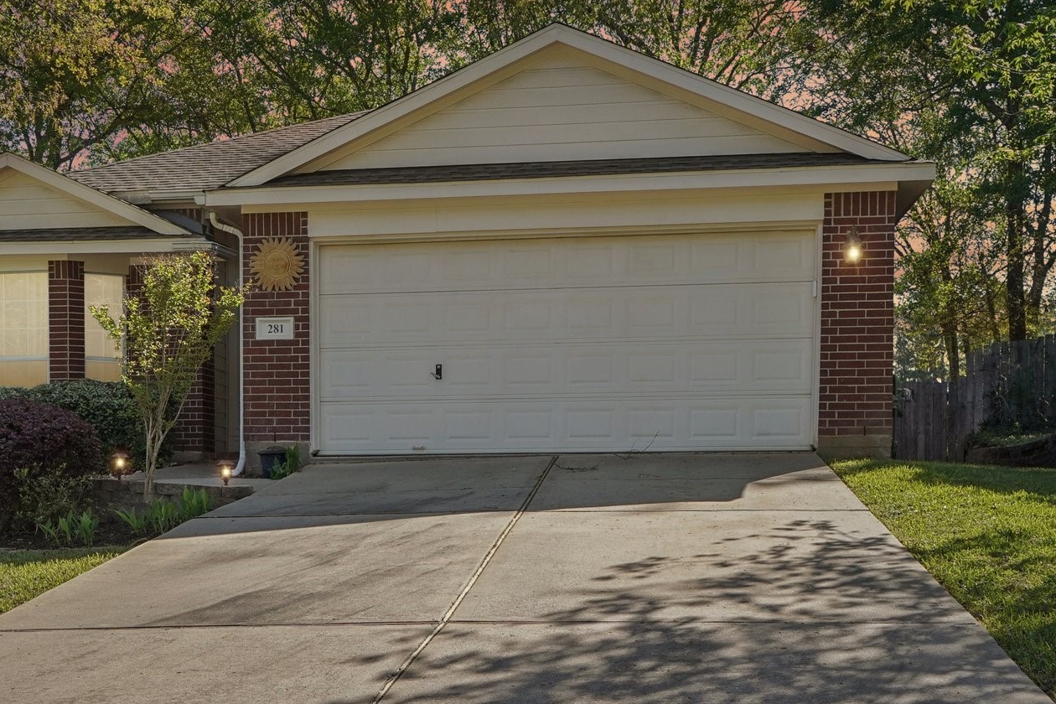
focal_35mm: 52
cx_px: 354
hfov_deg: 37.8
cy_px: 275
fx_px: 1525
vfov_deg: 25.9
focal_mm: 32
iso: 500
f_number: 8
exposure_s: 1/640
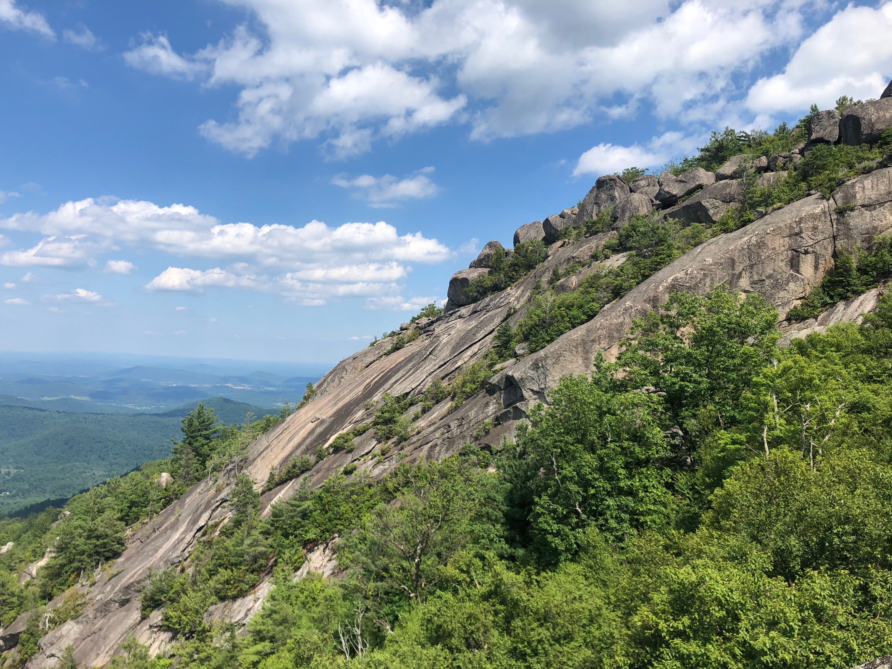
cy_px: 334
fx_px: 722
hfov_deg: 63.4
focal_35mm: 28
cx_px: 446
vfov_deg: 49.7
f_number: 1.8
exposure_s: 1/2315
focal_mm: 3.99
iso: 20
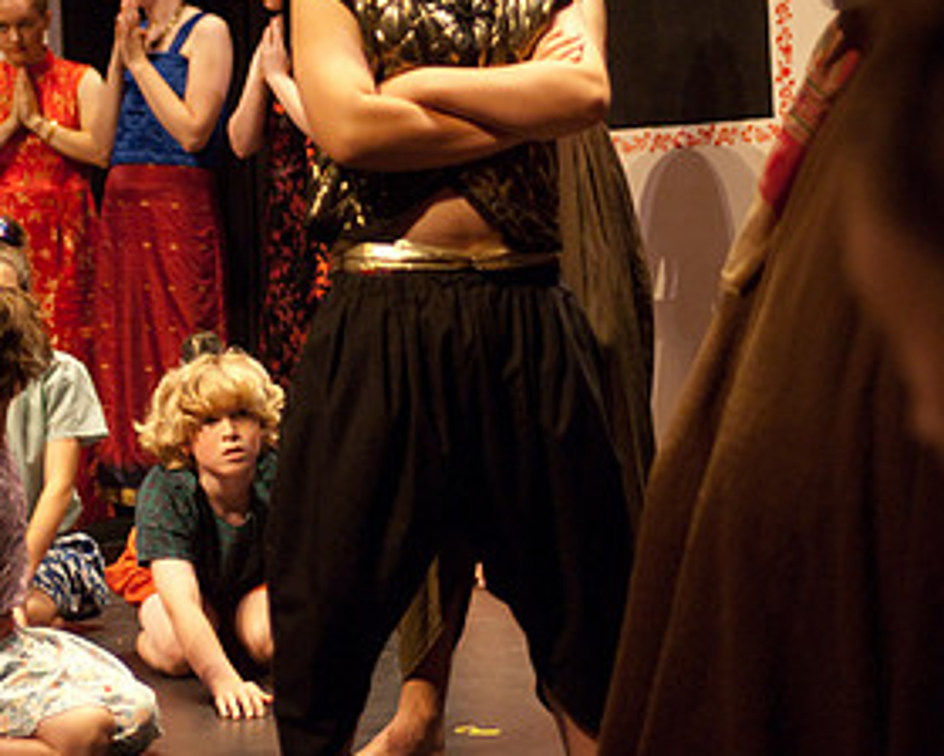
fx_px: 2843
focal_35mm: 102
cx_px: 491
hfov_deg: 18.9
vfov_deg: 15.0
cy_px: 122
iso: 1000
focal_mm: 45
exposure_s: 1/100
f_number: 2.8
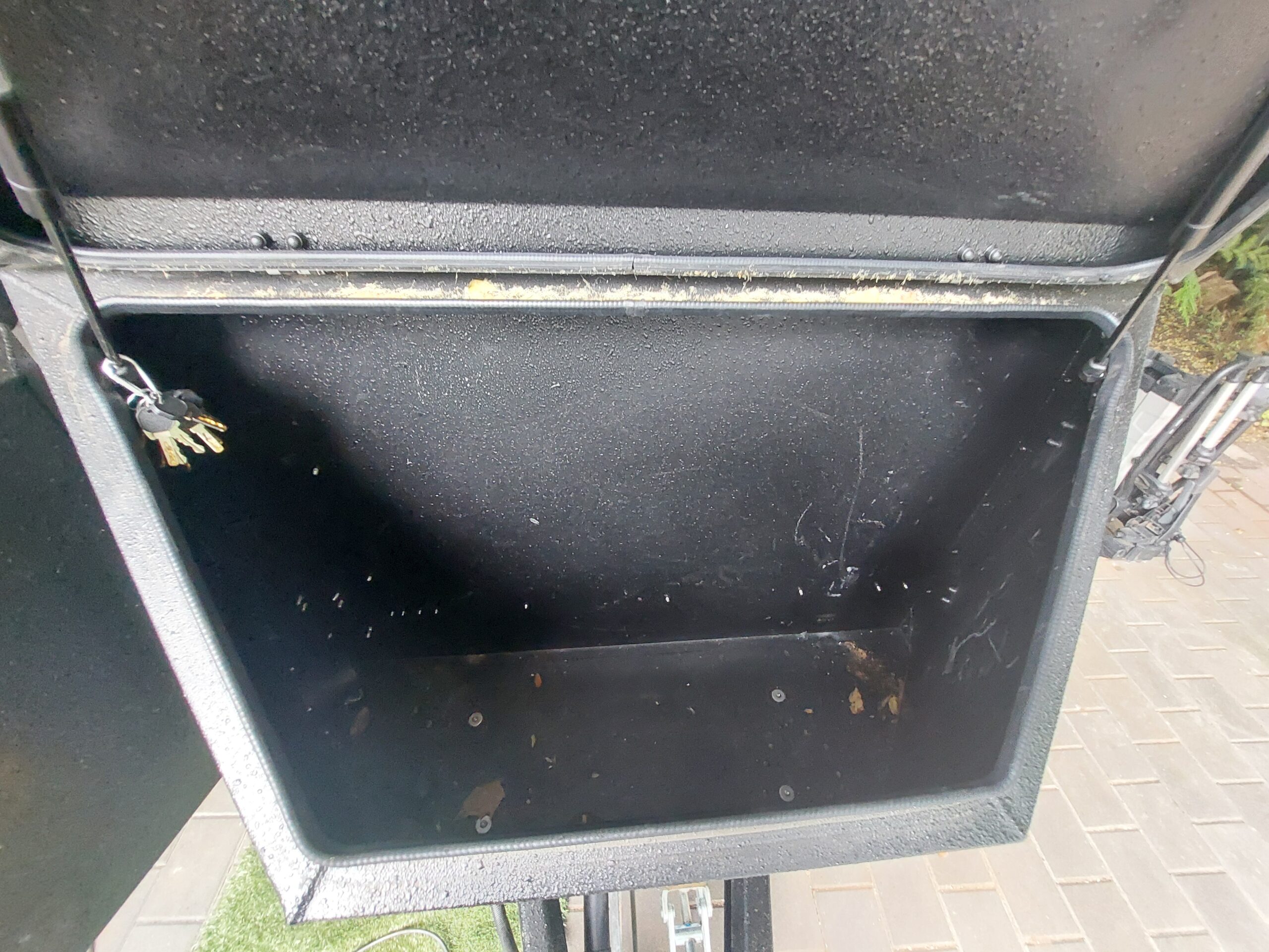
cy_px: 476
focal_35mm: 13
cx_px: 634
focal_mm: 1.74
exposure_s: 1/24
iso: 400
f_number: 2.2
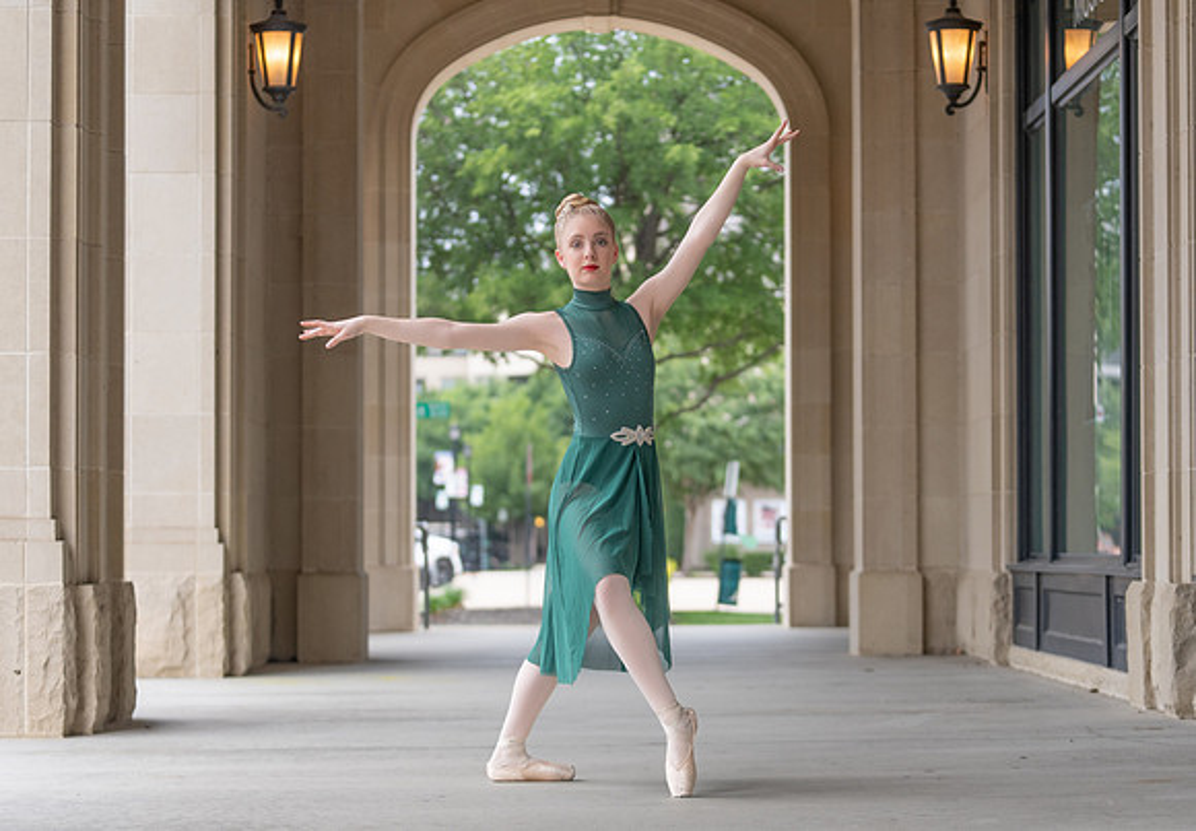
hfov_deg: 24.0
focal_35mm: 84
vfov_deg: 16.8
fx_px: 2817
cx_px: 621
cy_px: 472
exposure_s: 1/320
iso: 200
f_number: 2.8
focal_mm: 70
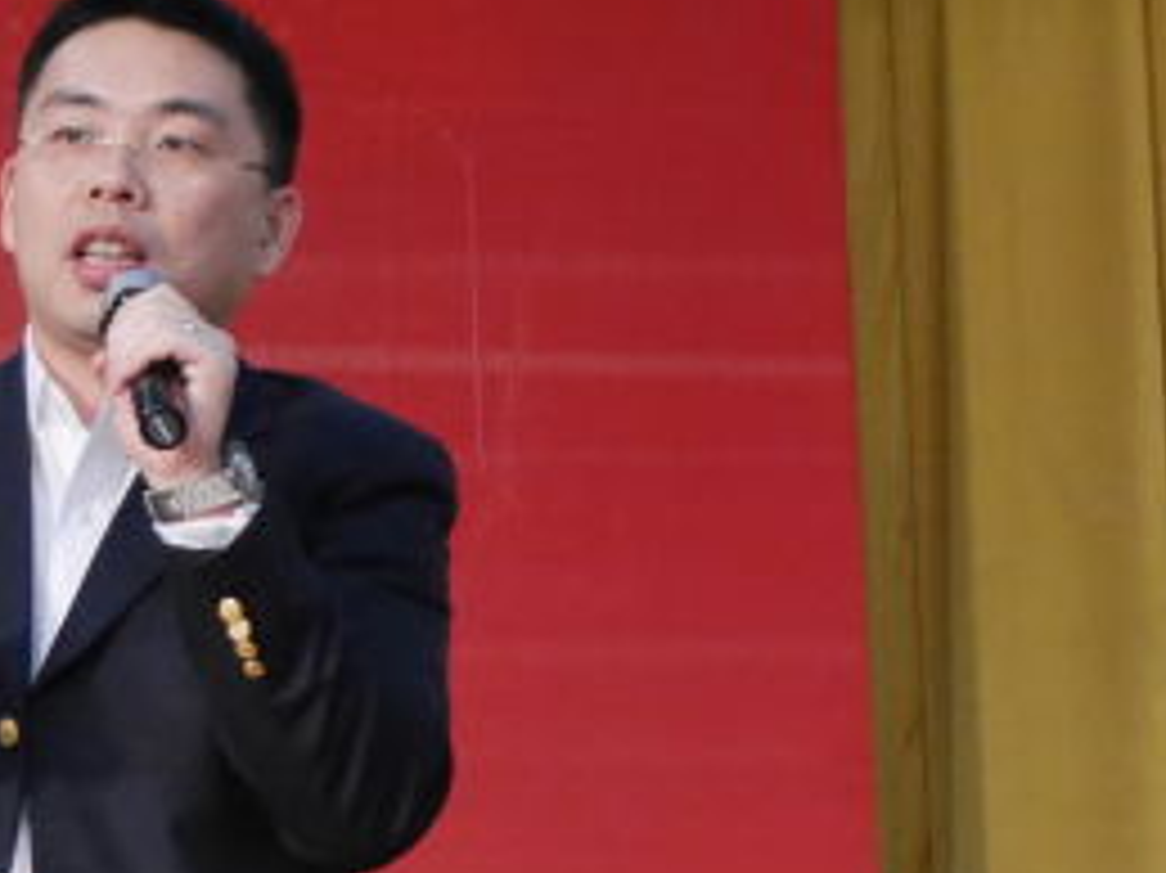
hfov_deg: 8.6
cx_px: -90
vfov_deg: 6.5
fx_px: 7710
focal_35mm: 229
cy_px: 200
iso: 3200
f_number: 5.5
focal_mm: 37
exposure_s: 1/50
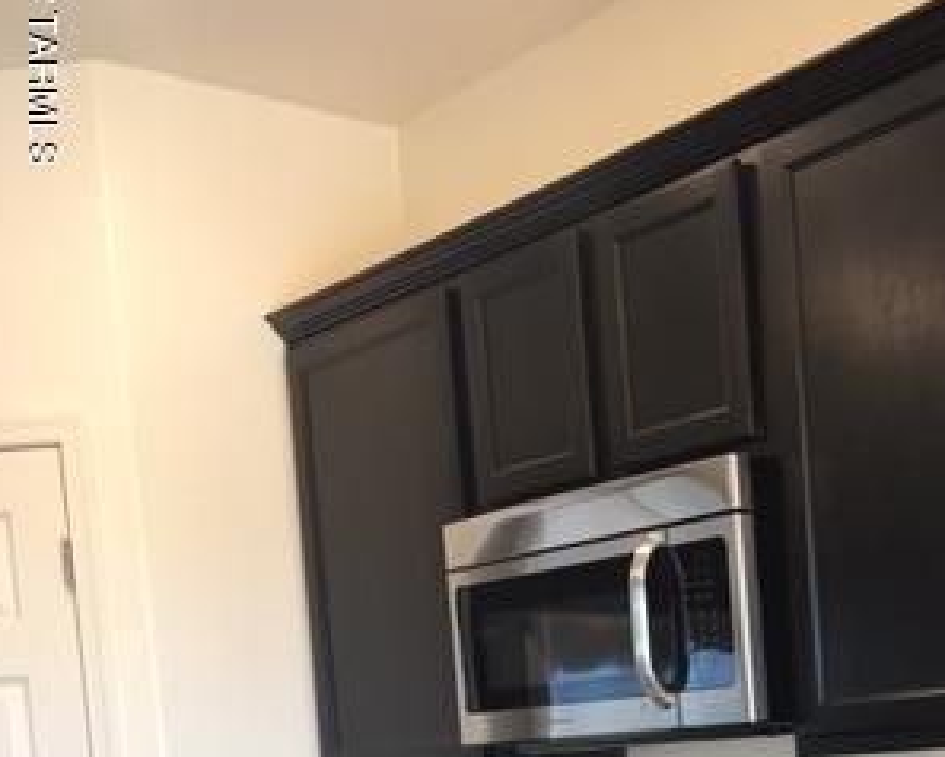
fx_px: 1707
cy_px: 884
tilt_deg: -2.9
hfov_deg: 30.3
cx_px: 741
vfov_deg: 23.1
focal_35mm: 61
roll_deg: +4.1
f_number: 2.2
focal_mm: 4.15
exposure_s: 1/15
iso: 25
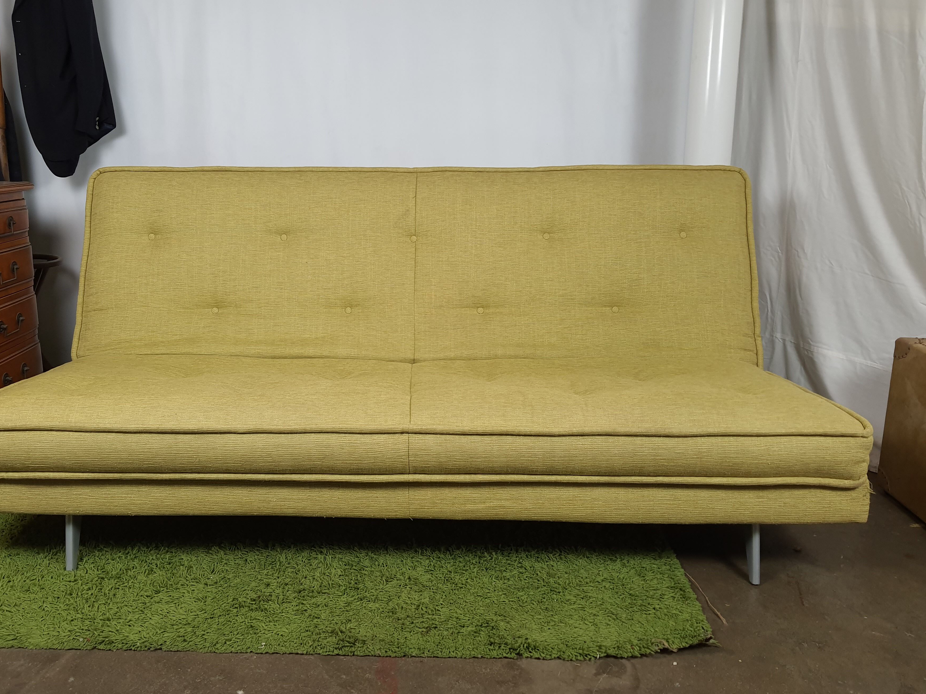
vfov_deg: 46.7
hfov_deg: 59.9
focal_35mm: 30
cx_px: 422
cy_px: 302
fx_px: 803
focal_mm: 4.32
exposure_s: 1/100
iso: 100
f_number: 1.7
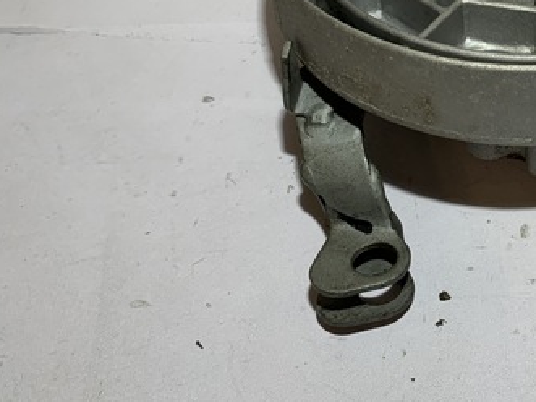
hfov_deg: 29.6
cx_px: 559
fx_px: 929
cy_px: 142
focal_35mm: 60
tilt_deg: -55.9
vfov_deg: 24.3
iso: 50
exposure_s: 1/121
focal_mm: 4.25
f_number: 1.8
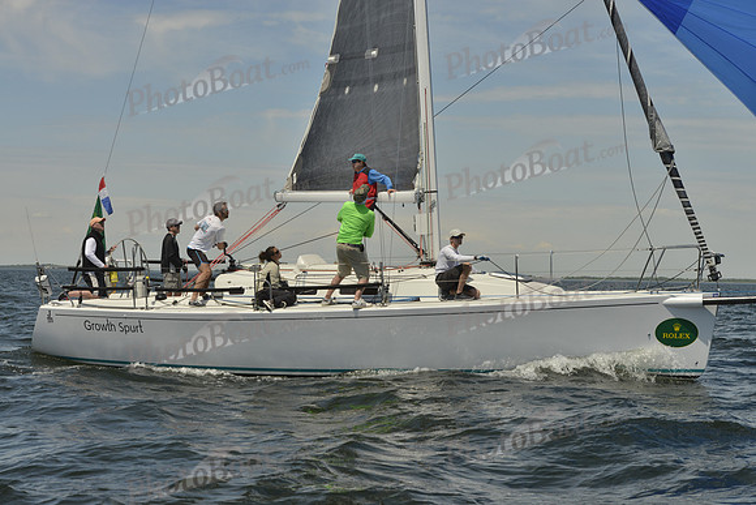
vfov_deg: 19.5
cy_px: 252
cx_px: 378
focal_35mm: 70
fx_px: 1470
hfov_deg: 28.8
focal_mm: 70
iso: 280
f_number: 9
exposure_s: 1/1600
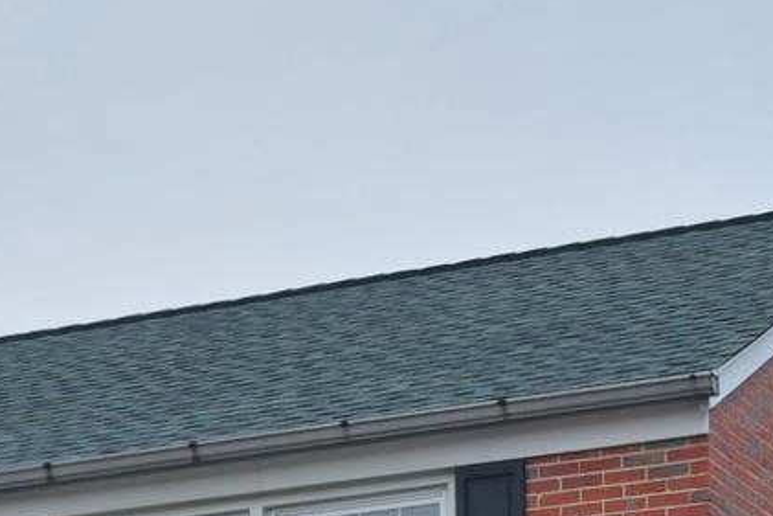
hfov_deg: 11.6
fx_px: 3759
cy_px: 1011
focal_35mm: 175
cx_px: -40
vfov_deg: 7.6
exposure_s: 1/80
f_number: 9
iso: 400
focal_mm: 24
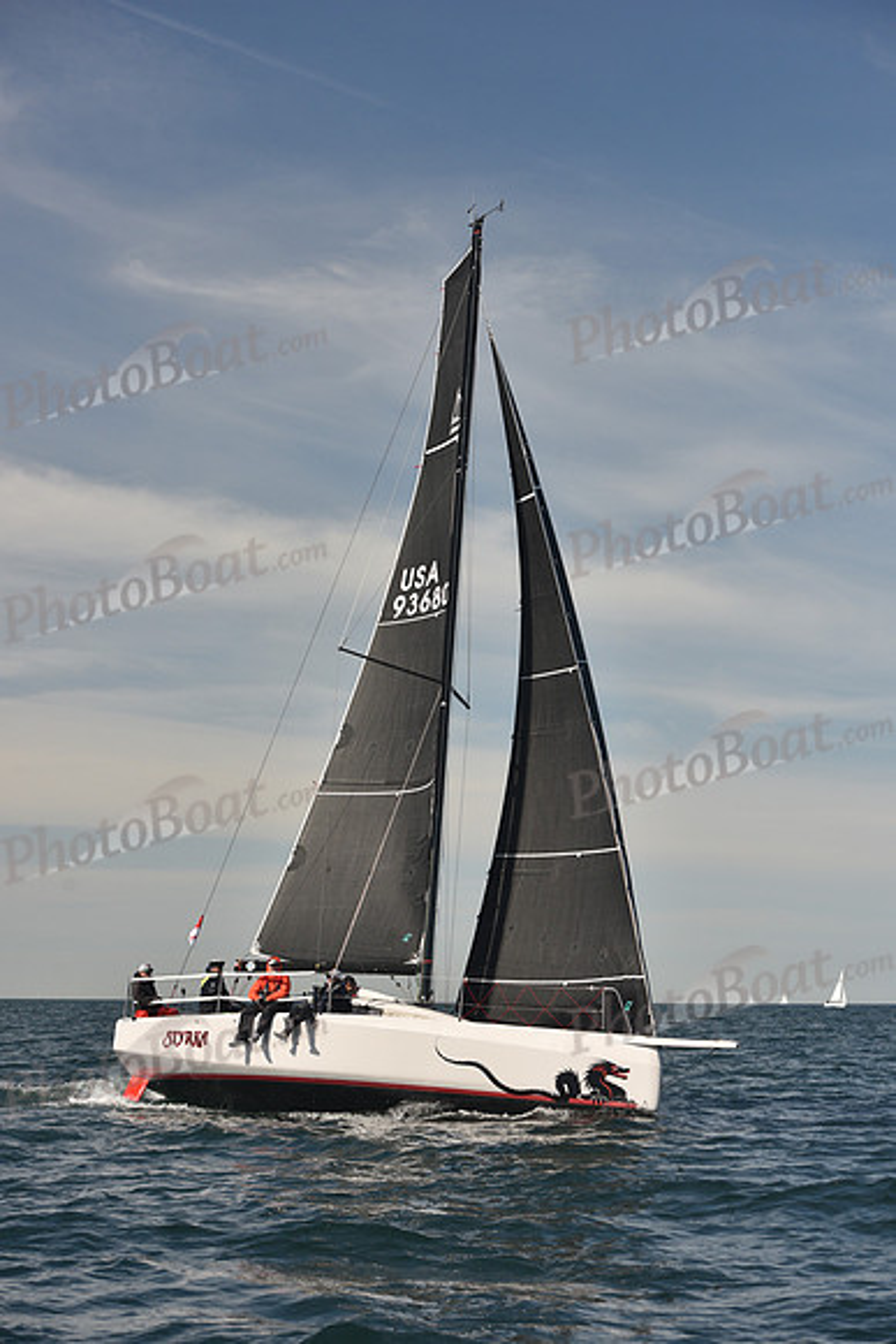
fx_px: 2612
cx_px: 448
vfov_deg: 28.8
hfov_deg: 19.5
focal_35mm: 70
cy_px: 672
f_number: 6.3
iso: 250
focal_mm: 70
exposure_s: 1/640
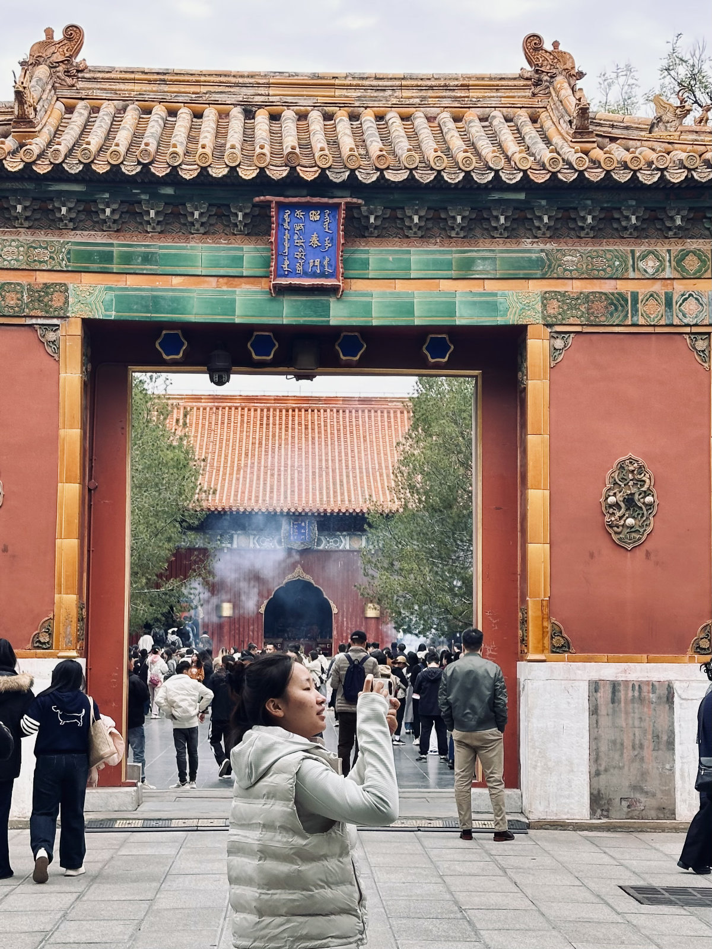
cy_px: 474
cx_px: 356
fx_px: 1316
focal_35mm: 48
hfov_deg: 30.3
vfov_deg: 39.7
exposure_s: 1/348
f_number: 1.8
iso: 64
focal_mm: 6.9
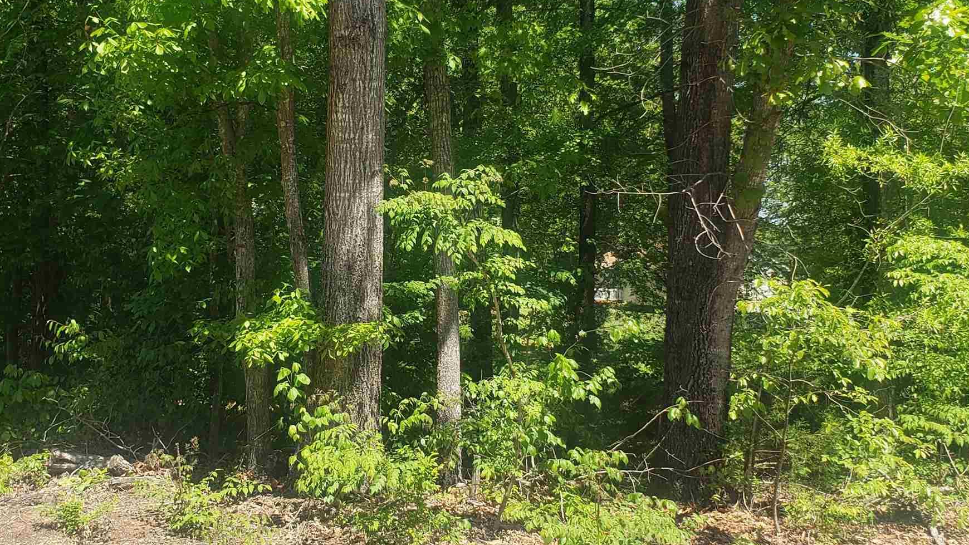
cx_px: 414
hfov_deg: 41.2
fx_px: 1285
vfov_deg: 23.9
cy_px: 190
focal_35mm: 50
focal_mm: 4.3
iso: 50
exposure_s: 1/608
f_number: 2.4
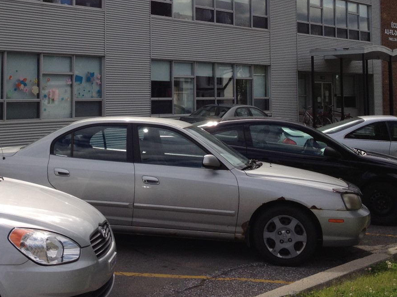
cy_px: 64
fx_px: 654
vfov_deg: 25.3
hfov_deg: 33.5
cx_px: 134
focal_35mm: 57
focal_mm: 4.28
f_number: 2.4
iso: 64
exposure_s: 1/1453
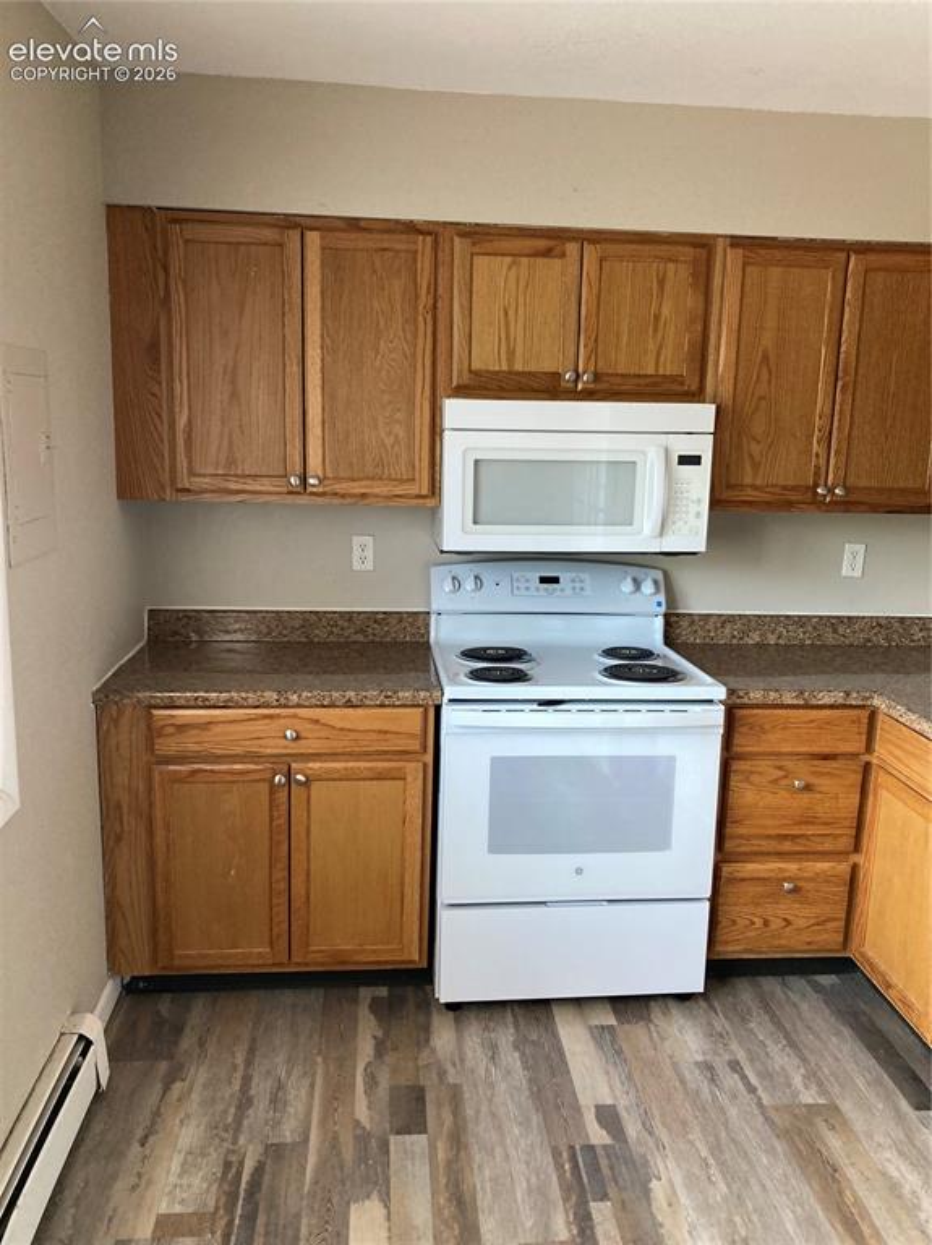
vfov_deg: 63.5
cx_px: 466
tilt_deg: -10.9
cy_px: 622
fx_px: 1006
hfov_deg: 49.7
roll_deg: -2.3
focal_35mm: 28
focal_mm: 3.99
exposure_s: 1/60
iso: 160
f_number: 1.8
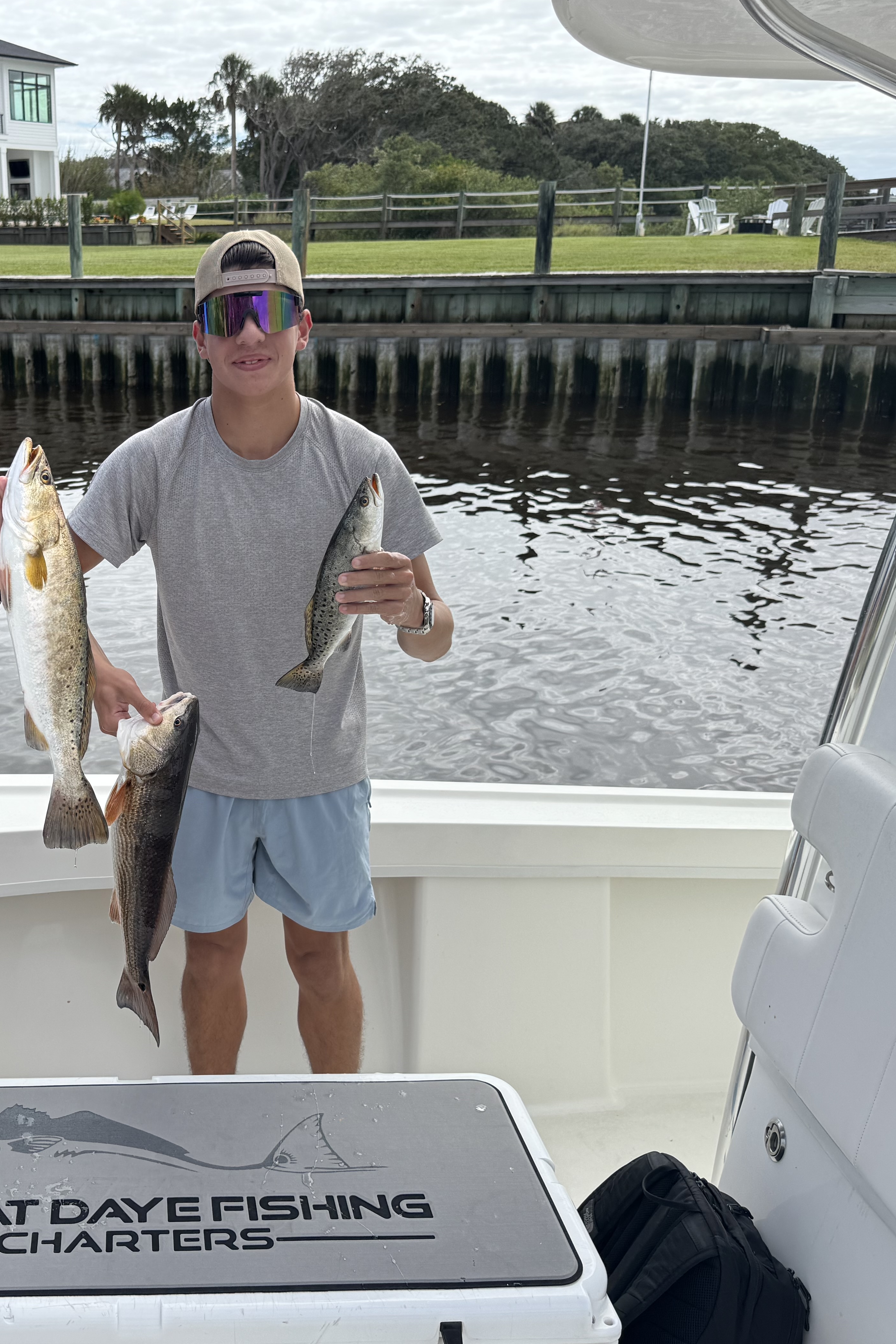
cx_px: 165
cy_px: 662
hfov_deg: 37.3
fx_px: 1269
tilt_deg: -18.7
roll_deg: +0.9
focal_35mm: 34
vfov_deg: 55.8
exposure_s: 1/3413
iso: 80
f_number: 1.78
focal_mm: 6.76
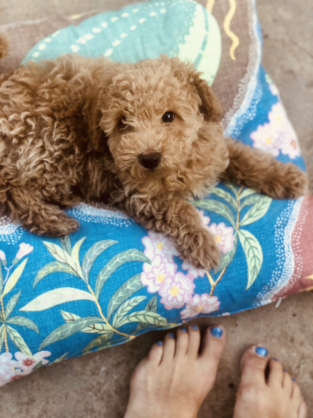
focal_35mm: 52
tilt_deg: -76.4
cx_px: 156
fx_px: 627
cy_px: 209
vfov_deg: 36.8
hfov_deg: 28.0
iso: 40
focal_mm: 6
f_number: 2.4
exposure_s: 1/60
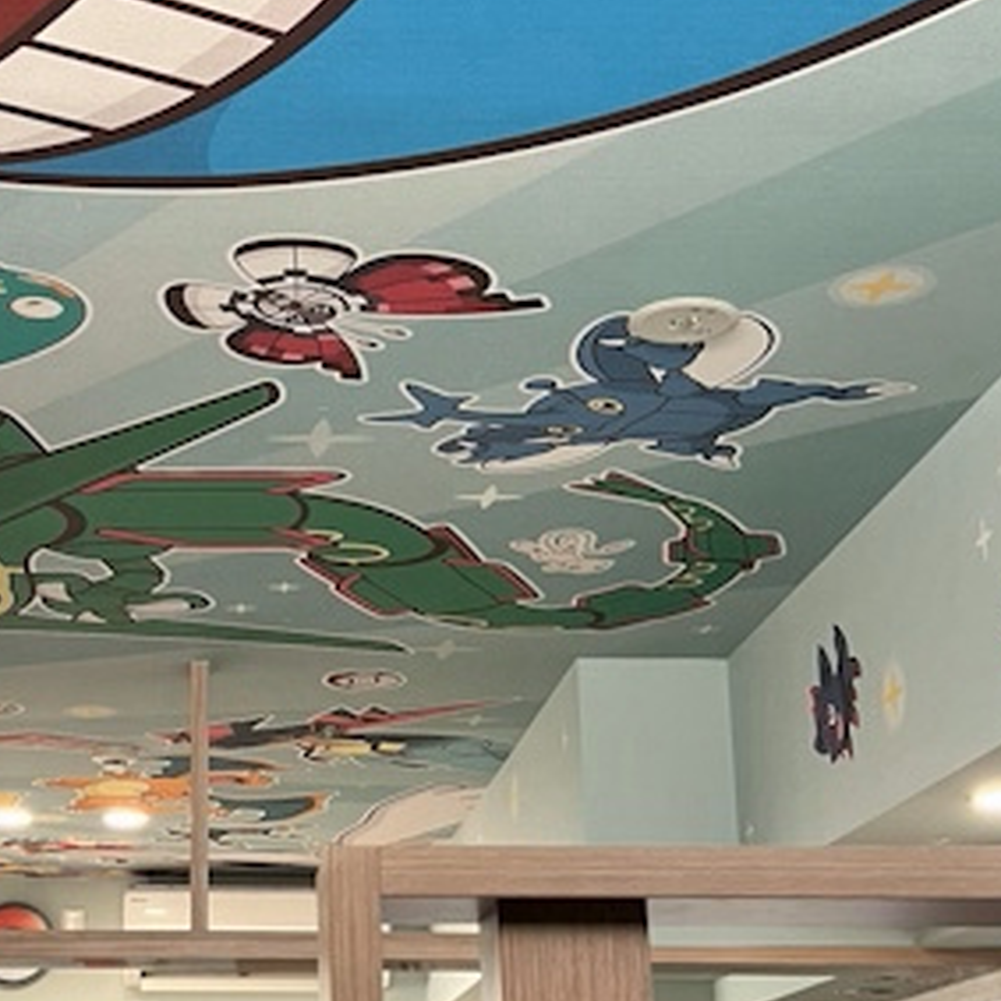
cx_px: 145
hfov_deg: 25.8
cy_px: 608
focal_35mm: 65
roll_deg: -0.8
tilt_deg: +16.2
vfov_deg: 26.4
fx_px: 2127
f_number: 1.5
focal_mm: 5.7
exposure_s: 1/50
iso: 160
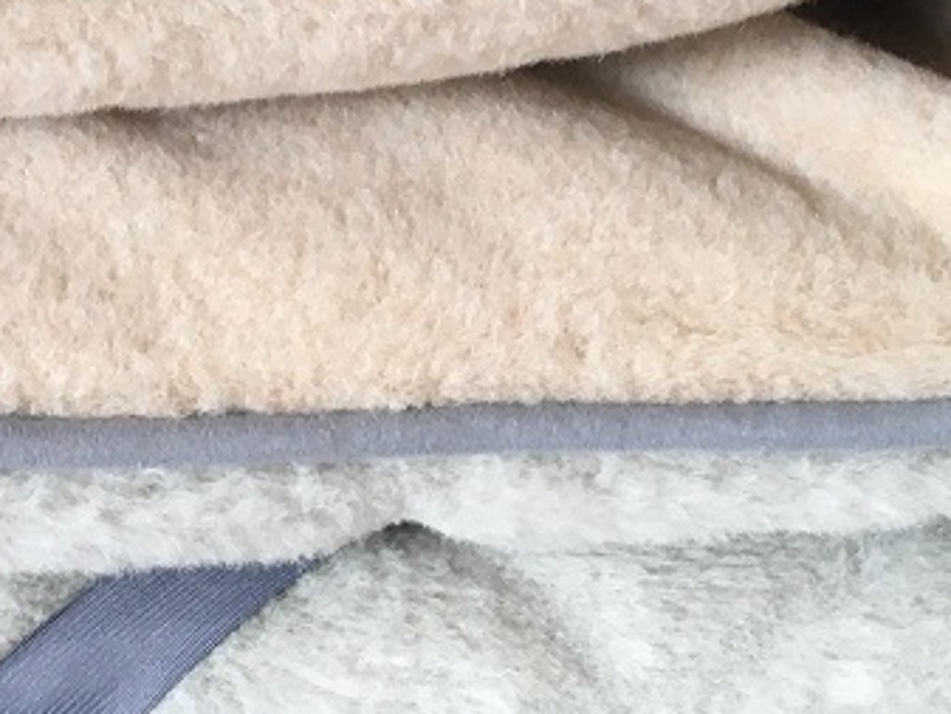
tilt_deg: -25.8
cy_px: 206
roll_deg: -1.9
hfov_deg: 22.5
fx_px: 2364
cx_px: 206
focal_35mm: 86
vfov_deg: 17.1
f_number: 2.2
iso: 64
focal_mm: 4.15
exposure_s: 1/33
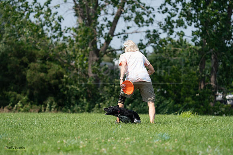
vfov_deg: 4.5
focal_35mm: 309
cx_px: 116
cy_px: 78
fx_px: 2000
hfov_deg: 6.7
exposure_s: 1/4000
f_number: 6.3
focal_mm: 309
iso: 1000
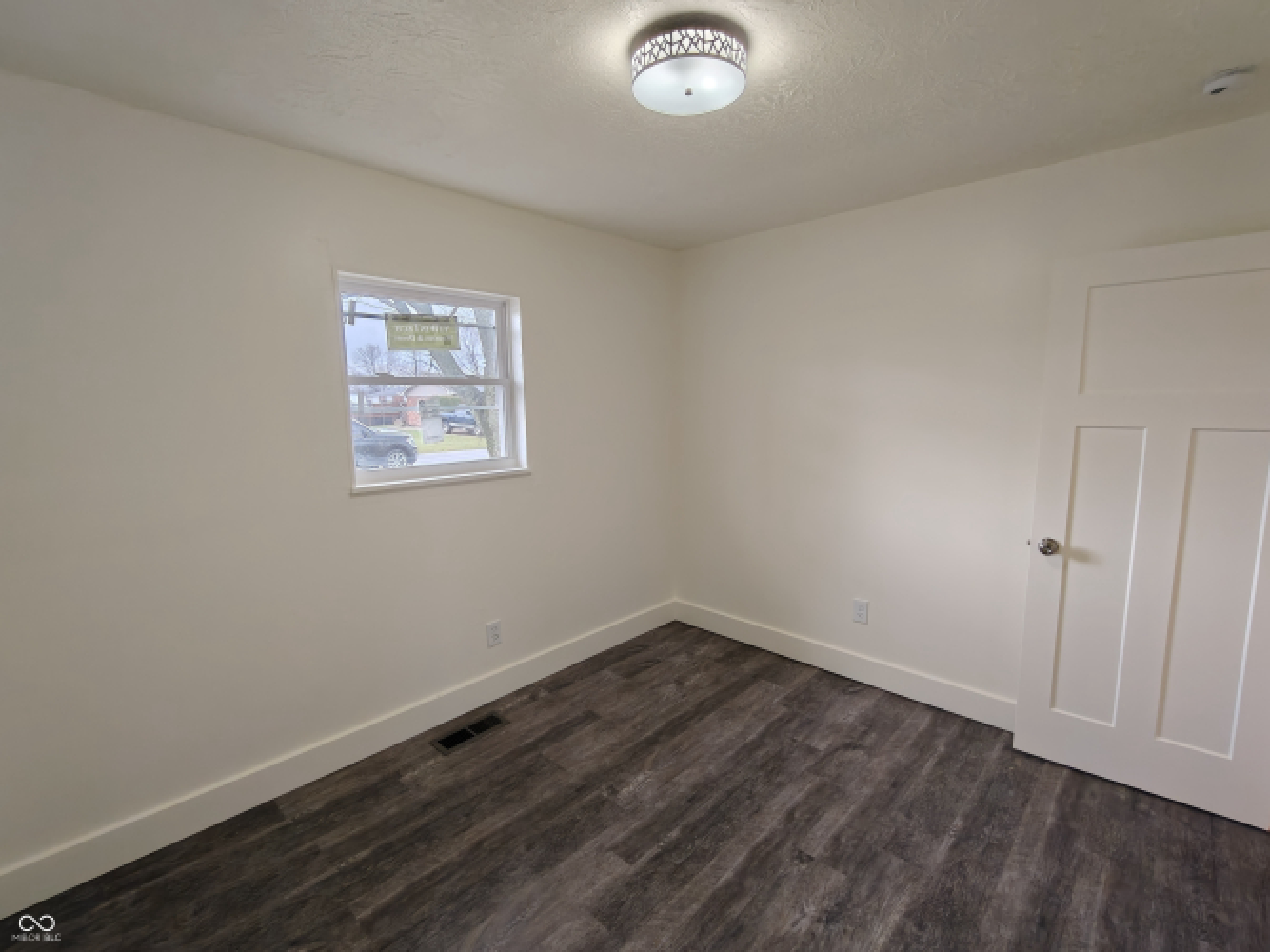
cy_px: 476
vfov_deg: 81.7
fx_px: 550
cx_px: 635
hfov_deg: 98.2
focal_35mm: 15
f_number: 2
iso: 500
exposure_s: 1/120
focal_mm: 2.3
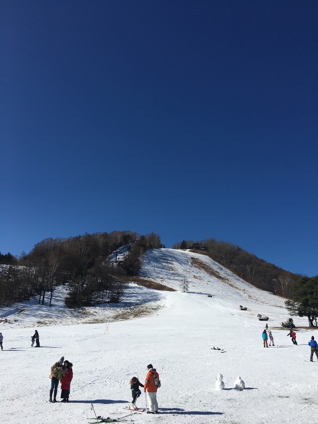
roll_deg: -2.5
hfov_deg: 48.2
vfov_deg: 61.7
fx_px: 355
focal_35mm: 29
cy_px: 212
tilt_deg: +20.5
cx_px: 159
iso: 25
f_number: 2.2
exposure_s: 1/3846
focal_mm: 4.15
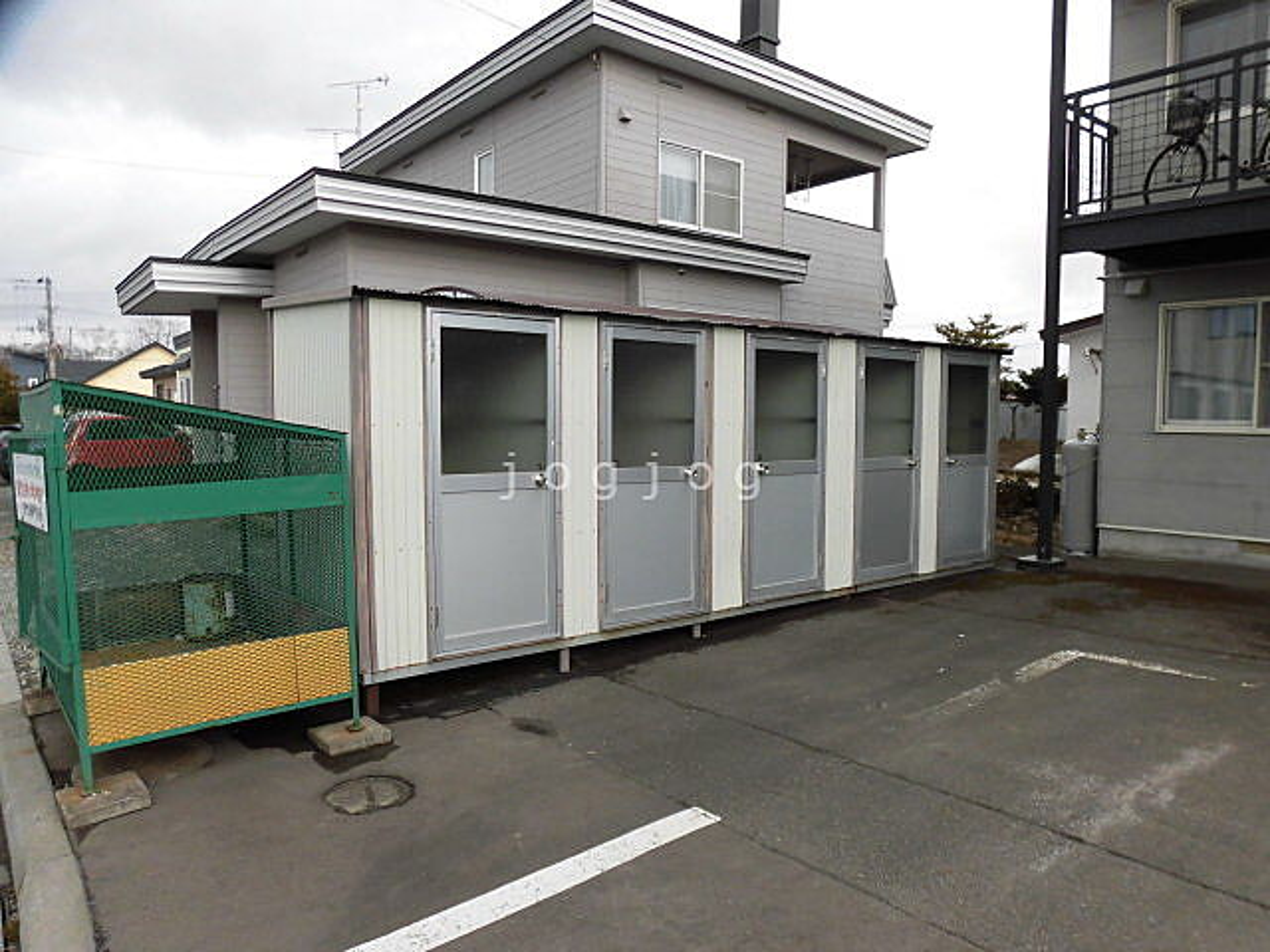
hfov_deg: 71.6
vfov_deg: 56.8
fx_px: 881
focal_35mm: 24
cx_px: 635
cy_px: 476
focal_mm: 4.3
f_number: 3.1
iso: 100
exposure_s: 1/640
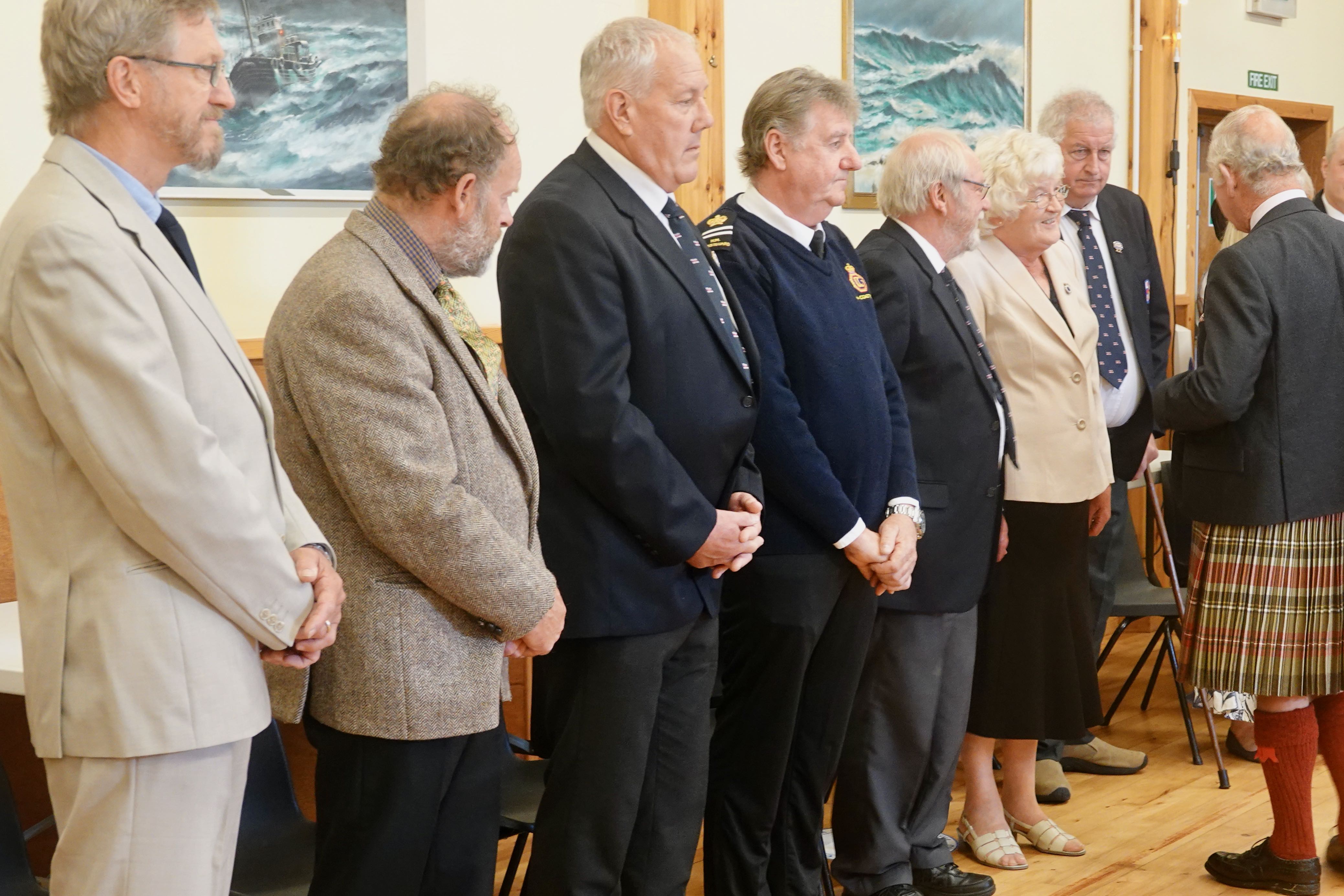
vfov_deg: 24.2
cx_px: 672
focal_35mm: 56
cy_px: 448
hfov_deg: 35.6
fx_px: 2091
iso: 800
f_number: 3.2
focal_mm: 20.49
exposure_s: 1/20
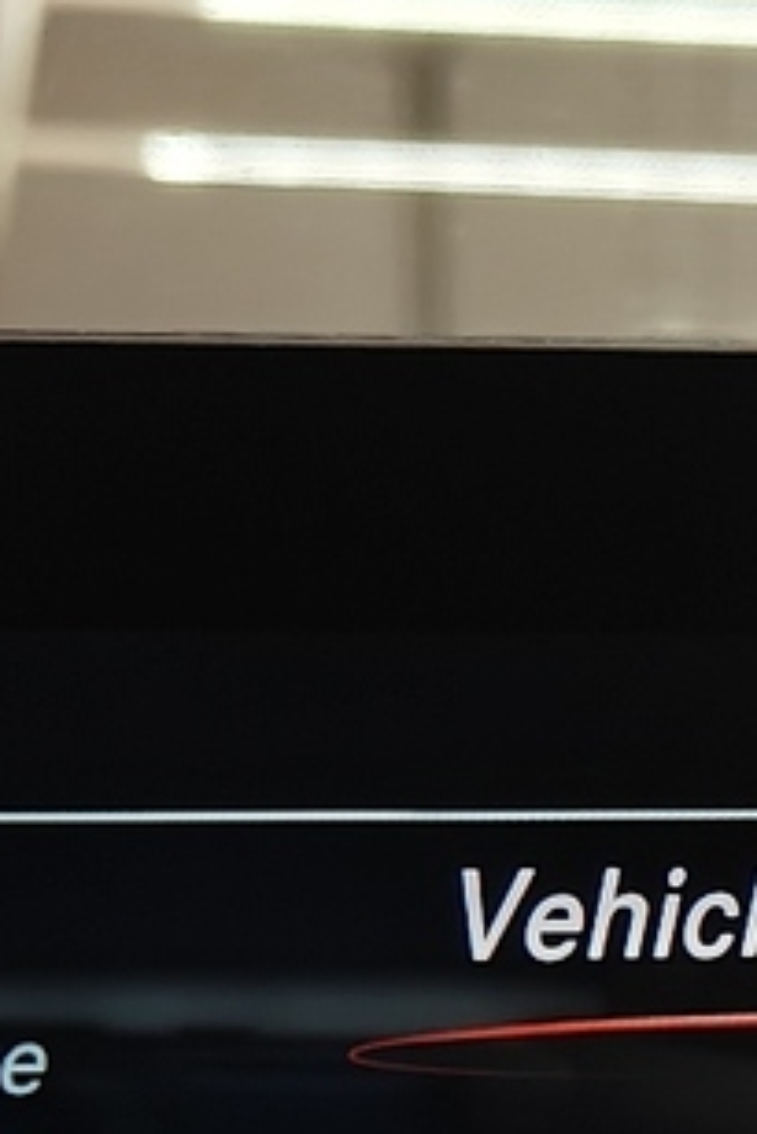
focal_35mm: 117
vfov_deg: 16.6
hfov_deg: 11.6
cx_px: 713
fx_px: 3686
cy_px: 1430
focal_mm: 5.59
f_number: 1.8
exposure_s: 1/50
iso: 125
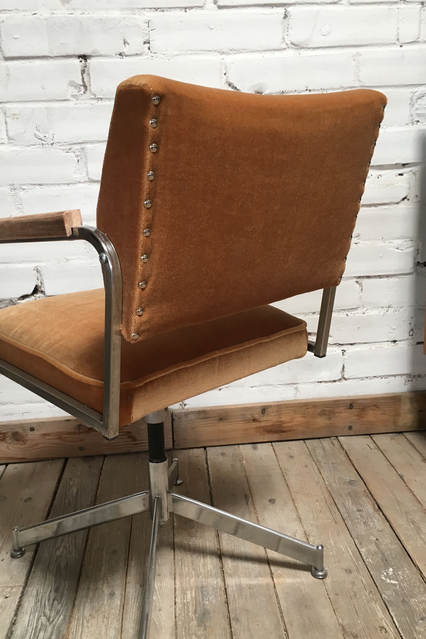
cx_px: 180
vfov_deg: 57.2
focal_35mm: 33
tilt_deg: -13.1
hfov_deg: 39.9
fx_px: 586
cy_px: 318
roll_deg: +3.2
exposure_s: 1/33
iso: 100
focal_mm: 4.15
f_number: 2.2
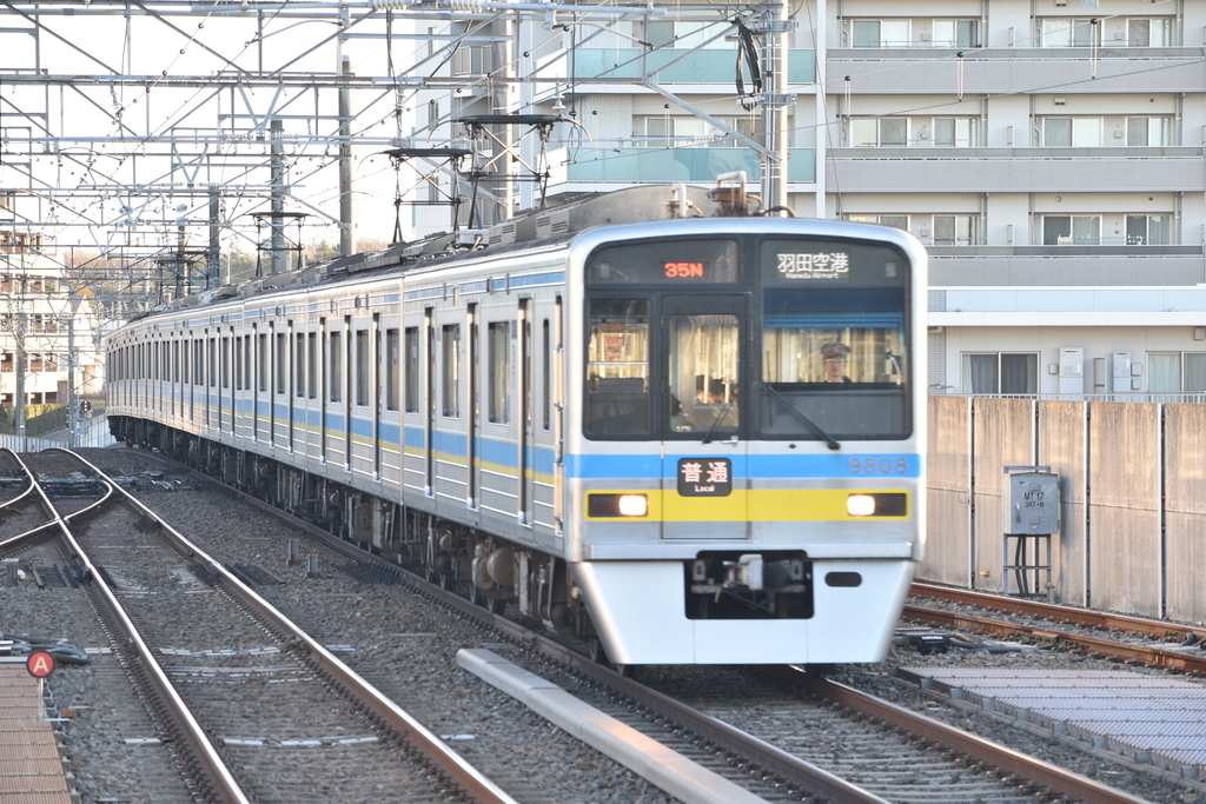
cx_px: 603
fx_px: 6131
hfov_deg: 11.2
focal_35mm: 183
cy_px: 402
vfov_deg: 7.5
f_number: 6.3
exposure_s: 1/100
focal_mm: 122
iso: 400
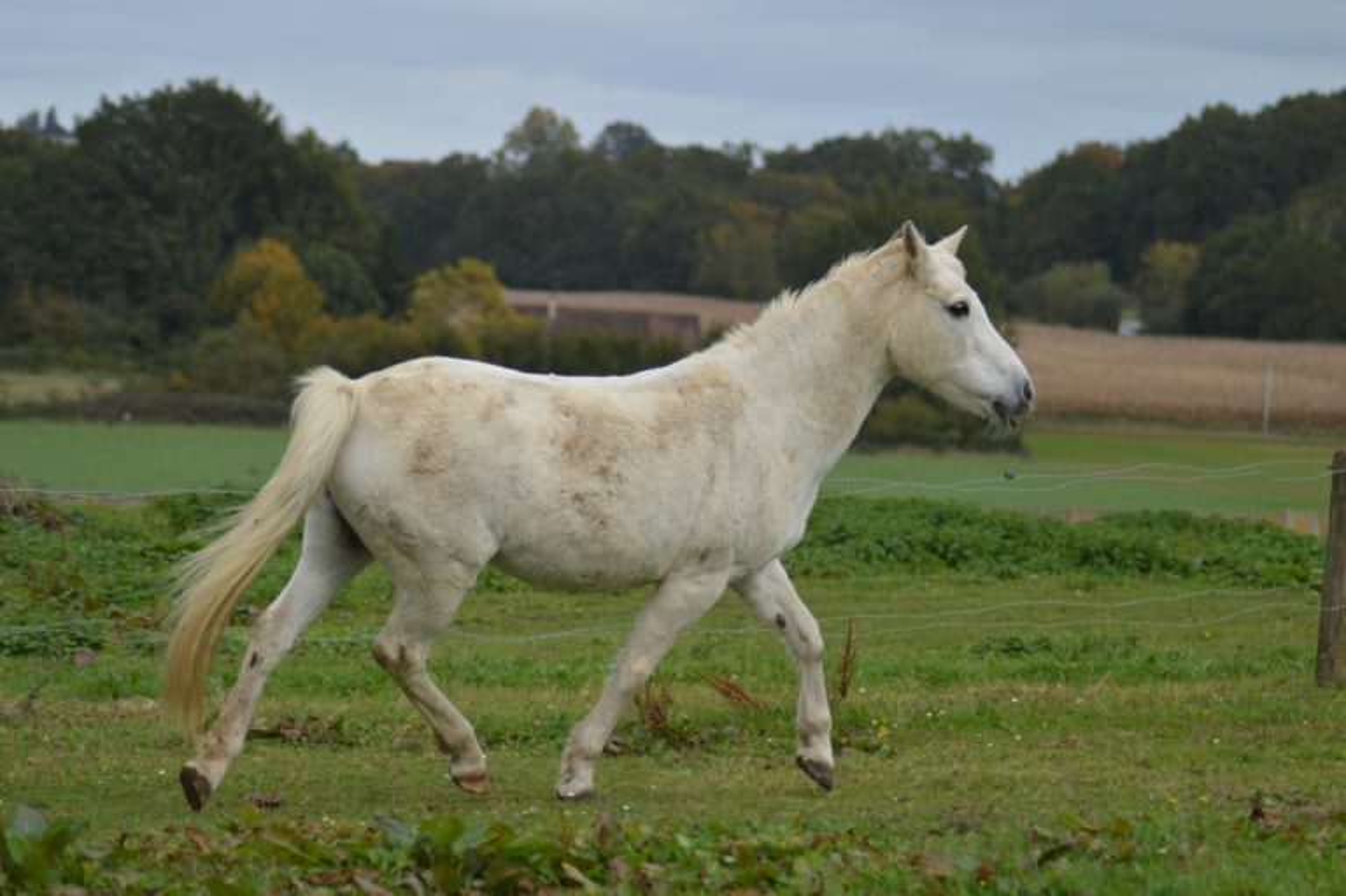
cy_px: 448
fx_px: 6725
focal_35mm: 180
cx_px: 673
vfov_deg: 7.6
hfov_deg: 11.4
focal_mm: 120
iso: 400
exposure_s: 1/1250
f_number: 5
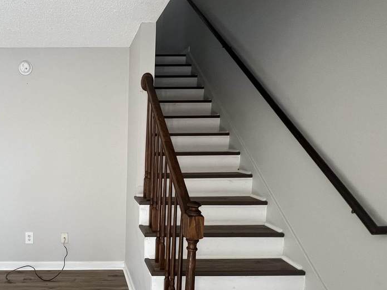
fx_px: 268
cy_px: 183
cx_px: 84
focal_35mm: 24
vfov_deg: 56.1
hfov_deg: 65.9
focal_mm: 1.57
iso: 160
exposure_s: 1/99
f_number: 1.8
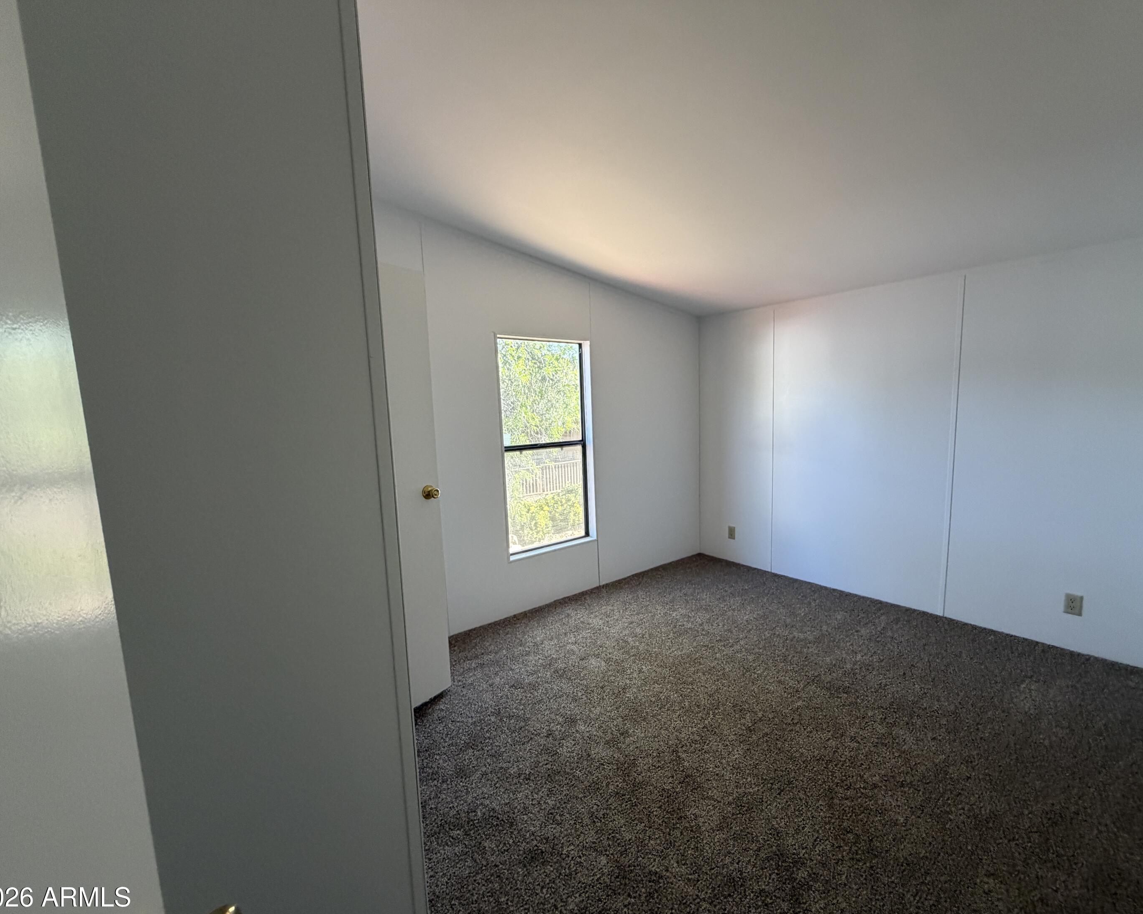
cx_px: 600
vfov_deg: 84.0
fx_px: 507
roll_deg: +1.9
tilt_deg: -6.4
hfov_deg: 96.7
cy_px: 470
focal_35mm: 15
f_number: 2.2
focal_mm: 2.22
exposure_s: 1/121
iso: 320
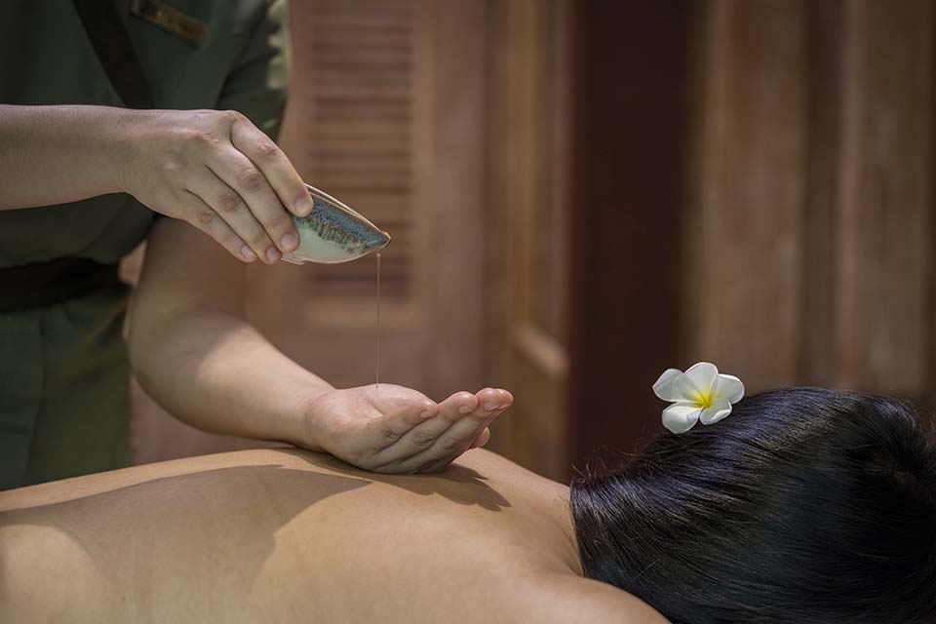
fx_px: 2392
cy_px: 312
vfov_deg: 14.9
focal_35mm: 92
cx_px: 468
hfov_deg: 22.1
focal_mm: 92
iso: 800
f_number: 3.5
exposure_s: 1/200
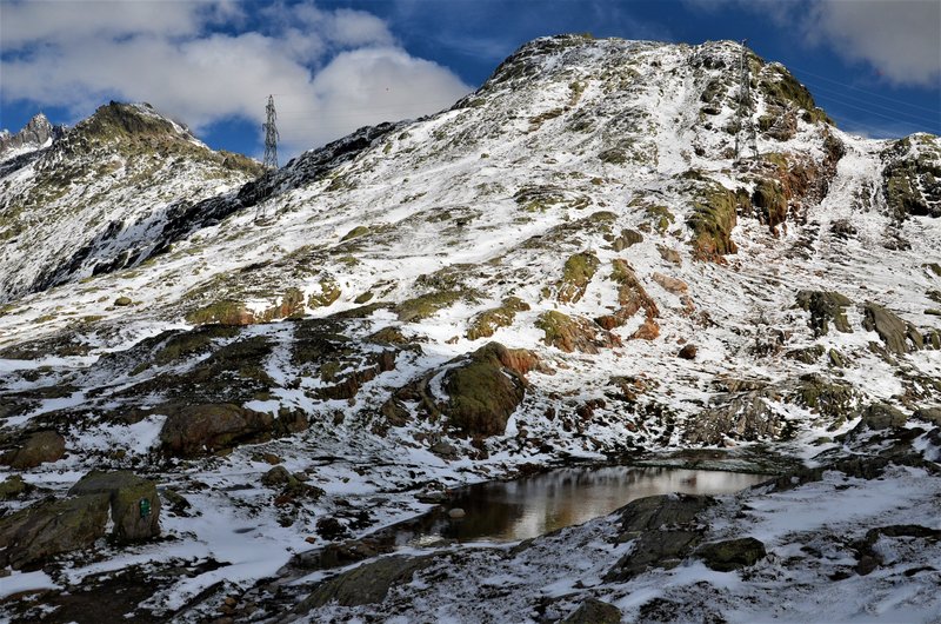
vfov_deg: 36.7
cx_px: 470
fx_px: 939
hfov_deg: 53.2
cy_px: 312
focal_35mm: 36
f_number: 11
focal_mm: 24
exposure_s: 1/500
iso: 320
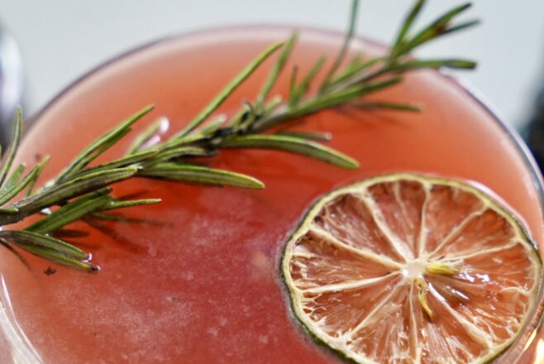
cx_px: 245
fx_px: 1281
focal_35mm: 85
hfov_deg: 24.0
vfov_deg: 16.1
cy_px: 280
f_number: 2.8
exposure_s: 1/250
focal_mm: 36.3
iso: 2500
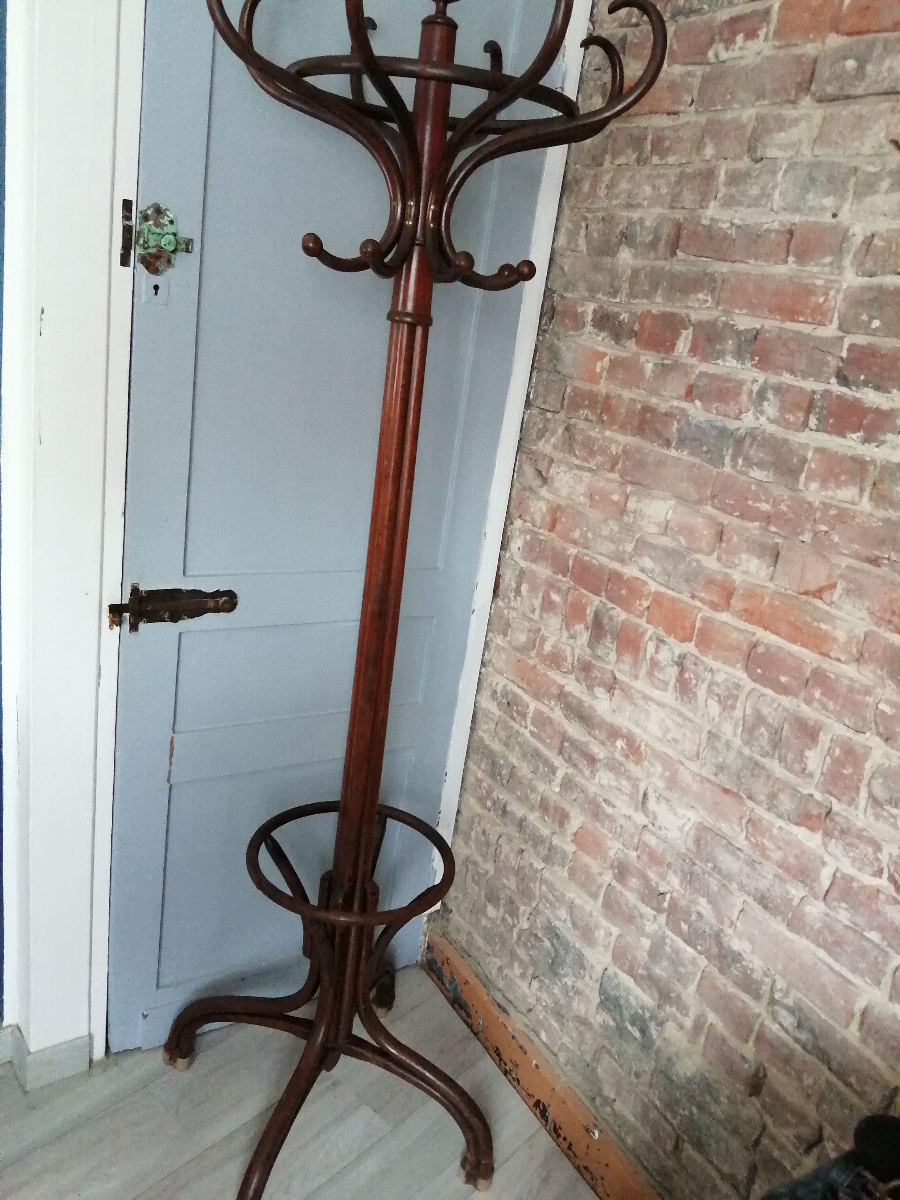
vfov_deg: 67.3
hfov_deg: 53.1
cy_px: 600
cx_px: 450
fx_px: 901
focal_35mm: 26
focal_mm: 3.46
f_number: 1.8
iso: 400
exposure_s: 1/25
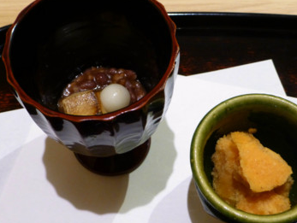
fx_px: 490
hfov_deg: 33.7
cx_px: 166
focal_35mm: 57
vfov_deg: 25.7
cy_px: 98
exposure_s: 1/15
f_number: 4.1
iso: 400
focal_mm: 7.9
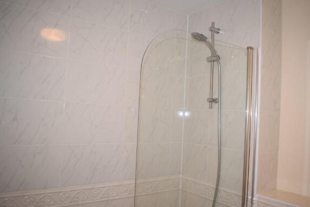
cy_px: 103
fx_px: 267
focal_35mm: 31
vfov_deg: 42.4
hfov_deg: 60.2
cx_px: 168
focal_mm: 18
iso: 800
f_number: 4.5
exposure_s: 1/80
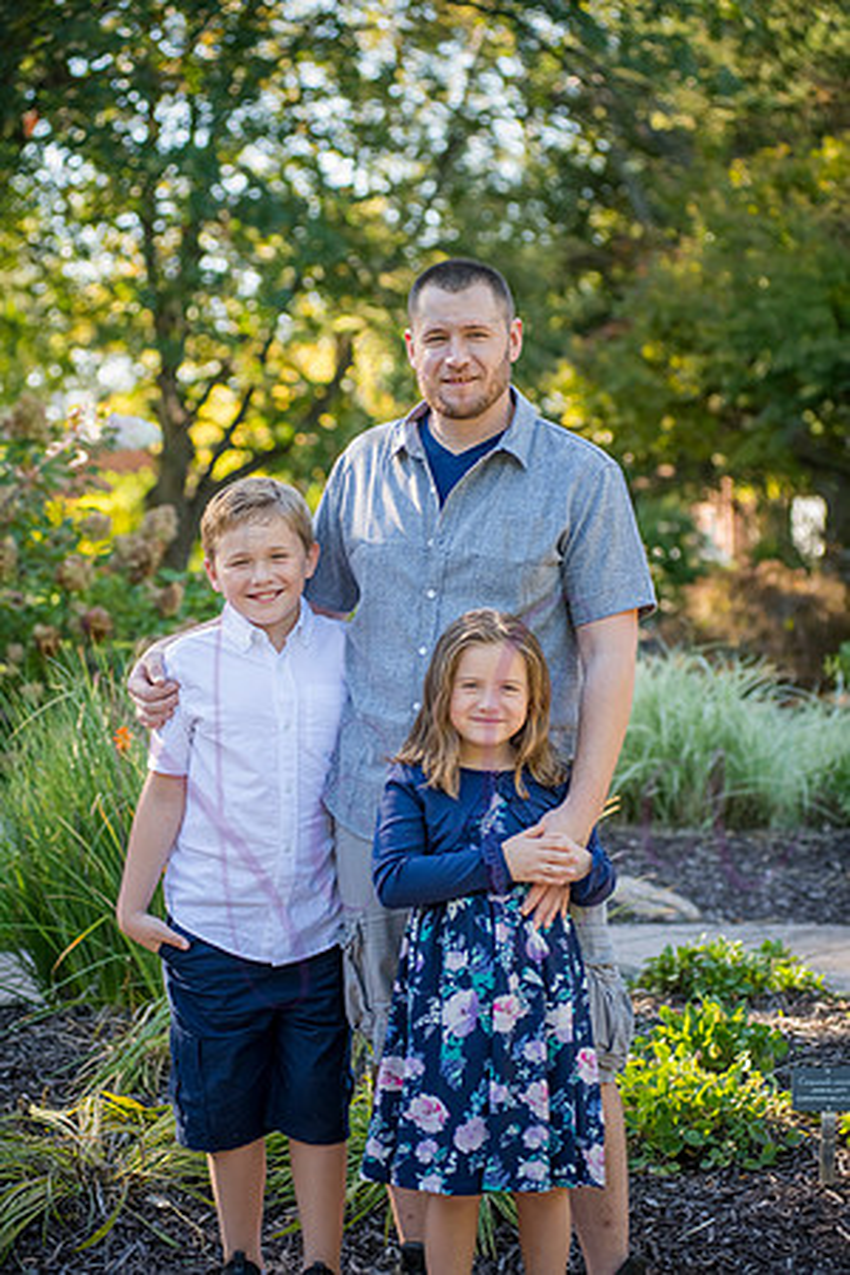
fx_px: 2833
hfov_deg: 17.1
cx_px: 425
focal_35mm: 80
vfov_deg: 25.4
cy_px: 638
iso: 400
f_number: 4
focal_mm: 80
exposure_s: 1/400
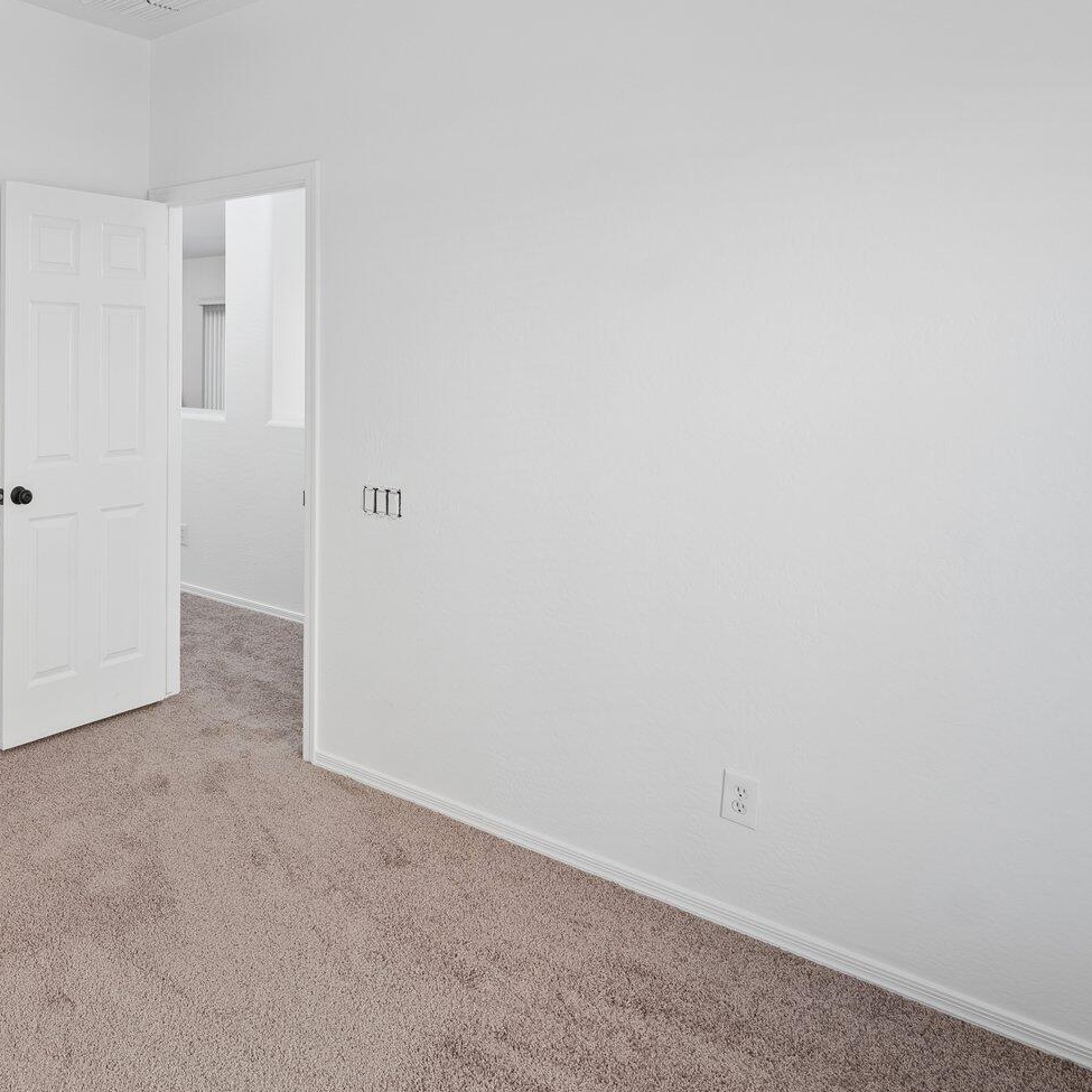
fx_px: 892
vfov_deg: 61.1
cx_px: 200
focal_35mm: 25
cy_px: 344
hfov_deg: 57.6
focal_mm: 14
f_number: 8
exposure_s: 1/20
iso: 400
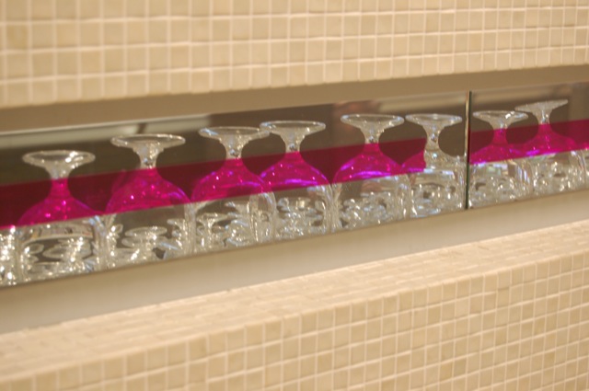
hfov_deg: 24.6
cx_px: 294
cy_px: 196
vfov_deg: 16.5
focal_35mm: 82
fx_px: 1348
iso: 800
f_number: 5.6
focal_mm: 55
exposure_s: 1/10
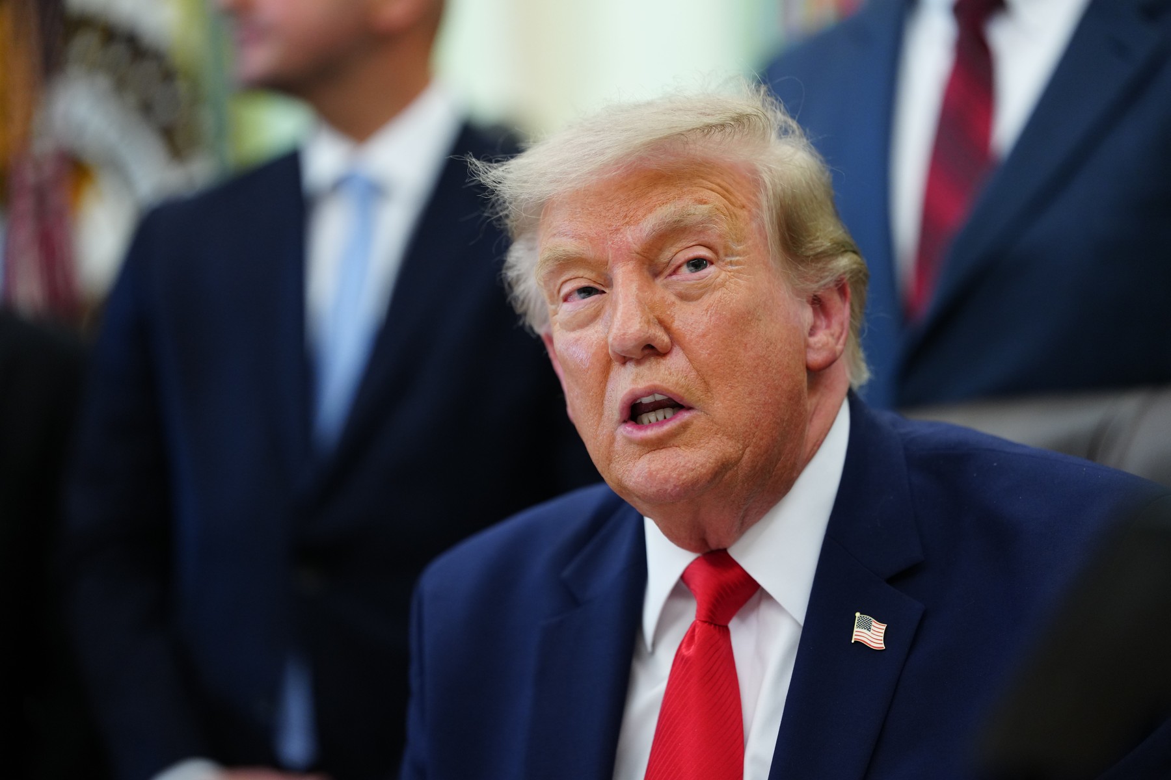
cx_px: 586
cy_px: 390
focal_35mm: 150
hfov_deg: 13.7
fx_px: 4879
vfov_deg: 9.1
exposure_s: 1/320
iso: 1600
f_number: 2
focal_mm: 150
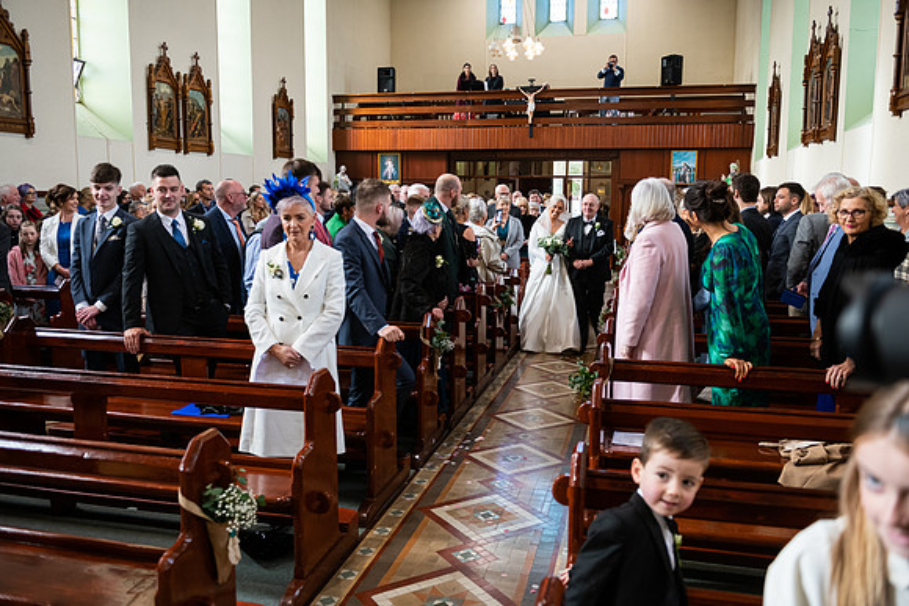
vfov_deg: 42.3
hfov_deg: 60.3
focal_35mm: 31
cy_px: 303
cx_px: 454
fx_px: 783
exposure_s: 1/160
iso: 800
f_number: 3.5
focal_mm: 31
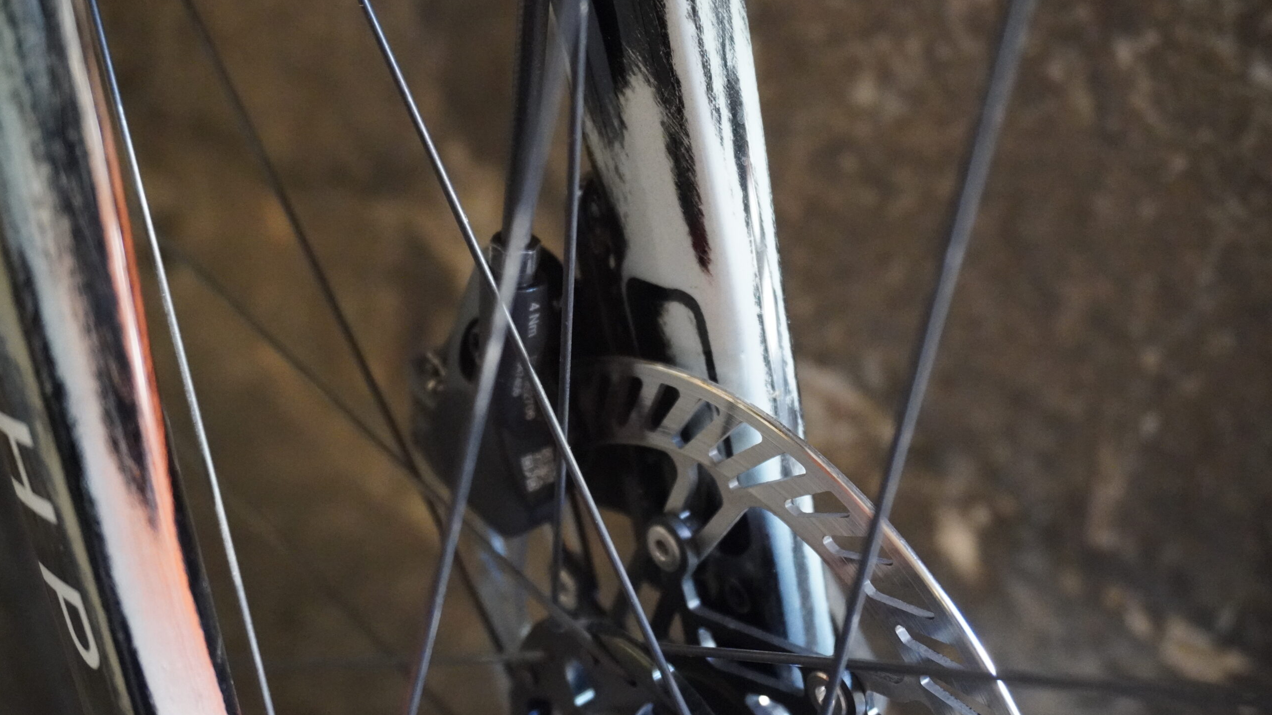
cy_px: 358
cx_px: 636
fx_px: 1434
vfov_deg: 28.0
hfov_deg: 47.8
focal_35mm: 43
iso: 6400
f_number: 4.5
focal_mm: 27
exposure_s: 1/80
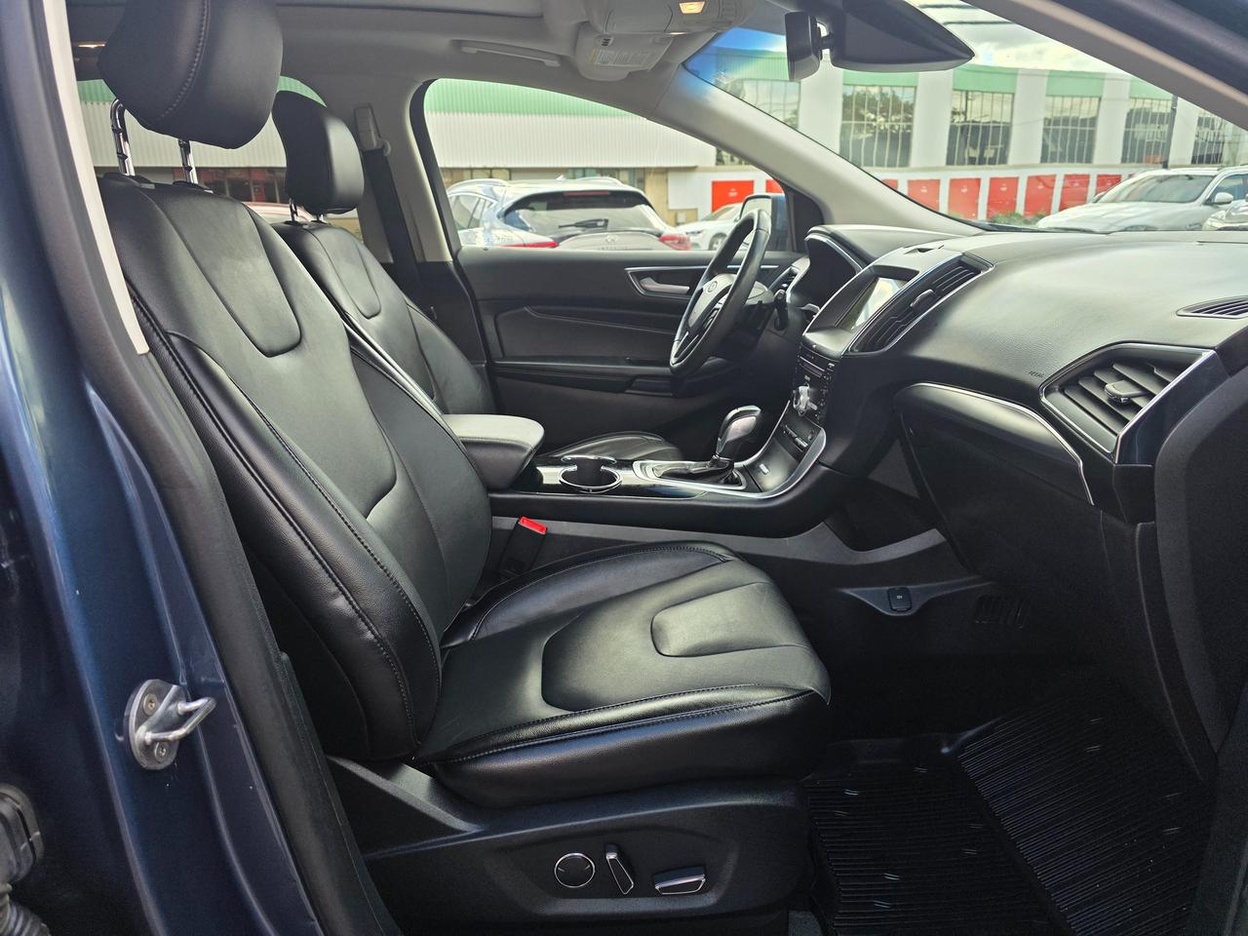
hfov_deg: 73.9
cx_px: 624
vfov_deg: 58.9
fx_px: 829
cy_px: 468
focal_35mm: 23
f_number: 1.7
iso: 50
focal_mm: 6.3
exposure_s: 1/359
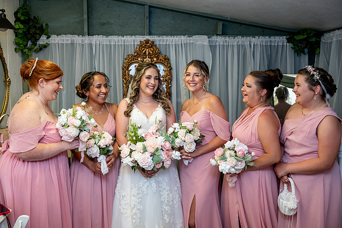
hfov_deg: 54.4
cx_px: 171
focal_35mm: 35
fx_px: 333
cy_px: 114
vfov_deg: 37.9
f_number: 4
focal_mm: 35
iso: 2000
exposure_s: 1/320
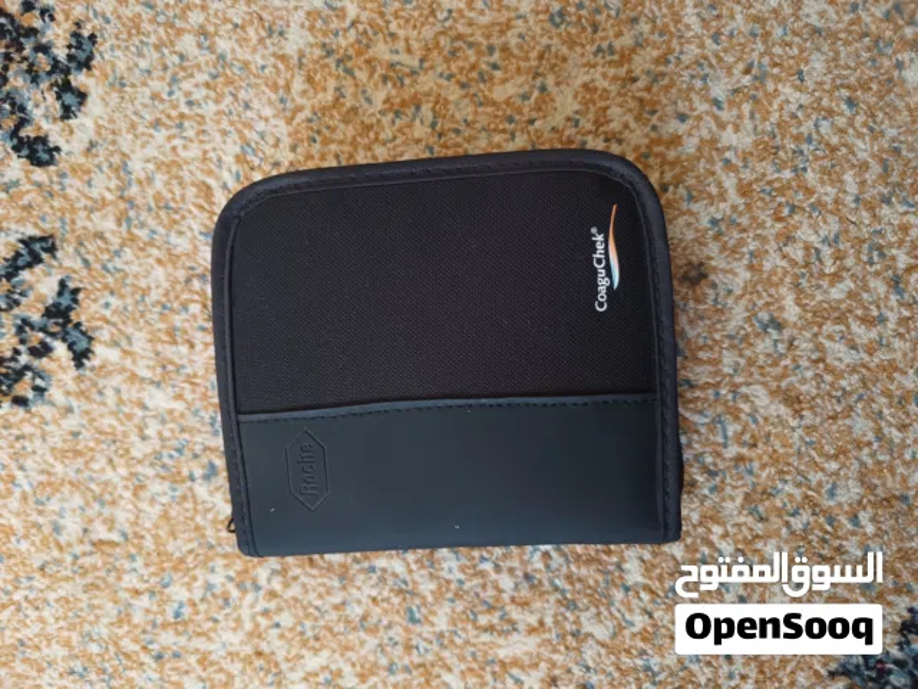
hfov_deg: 73.9
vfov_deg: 58.9
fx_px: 610
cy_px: 344
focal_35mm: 23
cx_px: 459
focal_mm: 6.06
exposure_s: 1/100
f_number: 1.69
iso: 3200
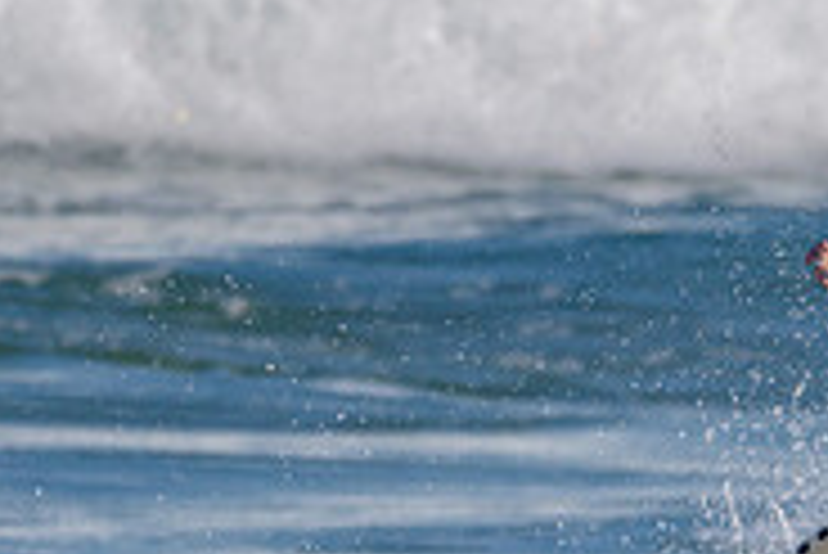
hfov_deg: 1.1
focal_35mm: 1928
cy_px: 766
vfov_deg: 0.7
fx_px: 44378
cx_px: 910
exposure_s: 1/2000
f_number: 5.6
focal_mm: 500
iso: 125
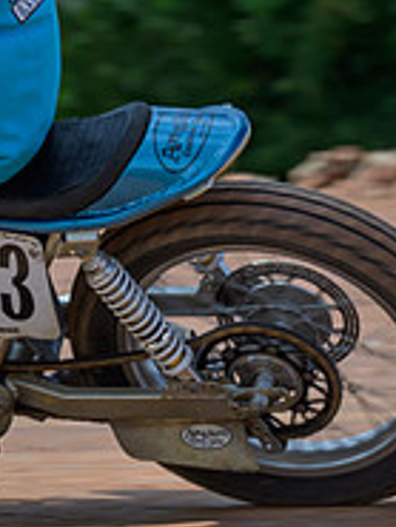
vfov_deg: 2.7
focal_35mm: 738
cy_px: 92
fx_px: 11244
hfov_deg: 2.0
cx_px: -141
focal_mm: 135
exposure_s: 1/320
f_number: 5
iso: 72
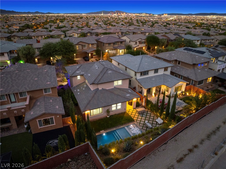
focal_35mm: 24
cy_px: 84
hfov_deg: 71.6
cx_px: 113
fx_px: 157
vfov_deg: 56.7
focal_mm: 12.29
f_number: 2.8
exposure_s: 1/8
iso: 1060
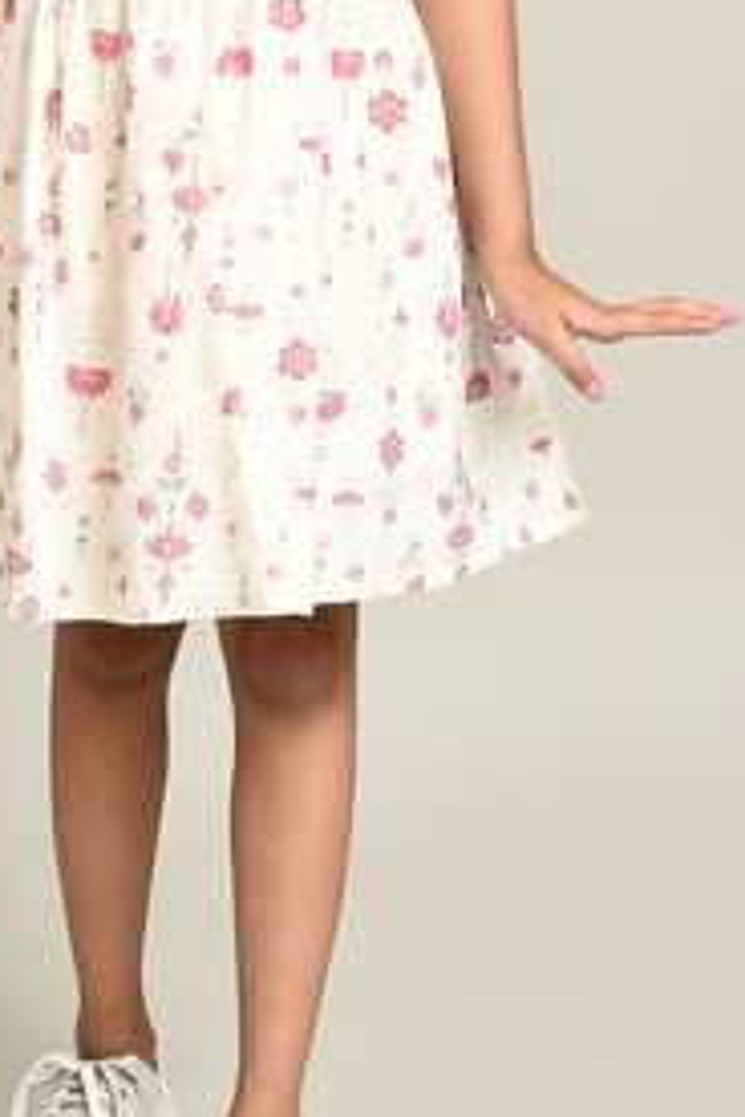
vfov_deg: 21.4
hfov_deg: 14.4
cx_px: 198
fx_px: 2949
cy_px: 374
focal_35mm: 95
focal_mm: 50
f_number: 10
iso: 100
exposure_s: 1/160
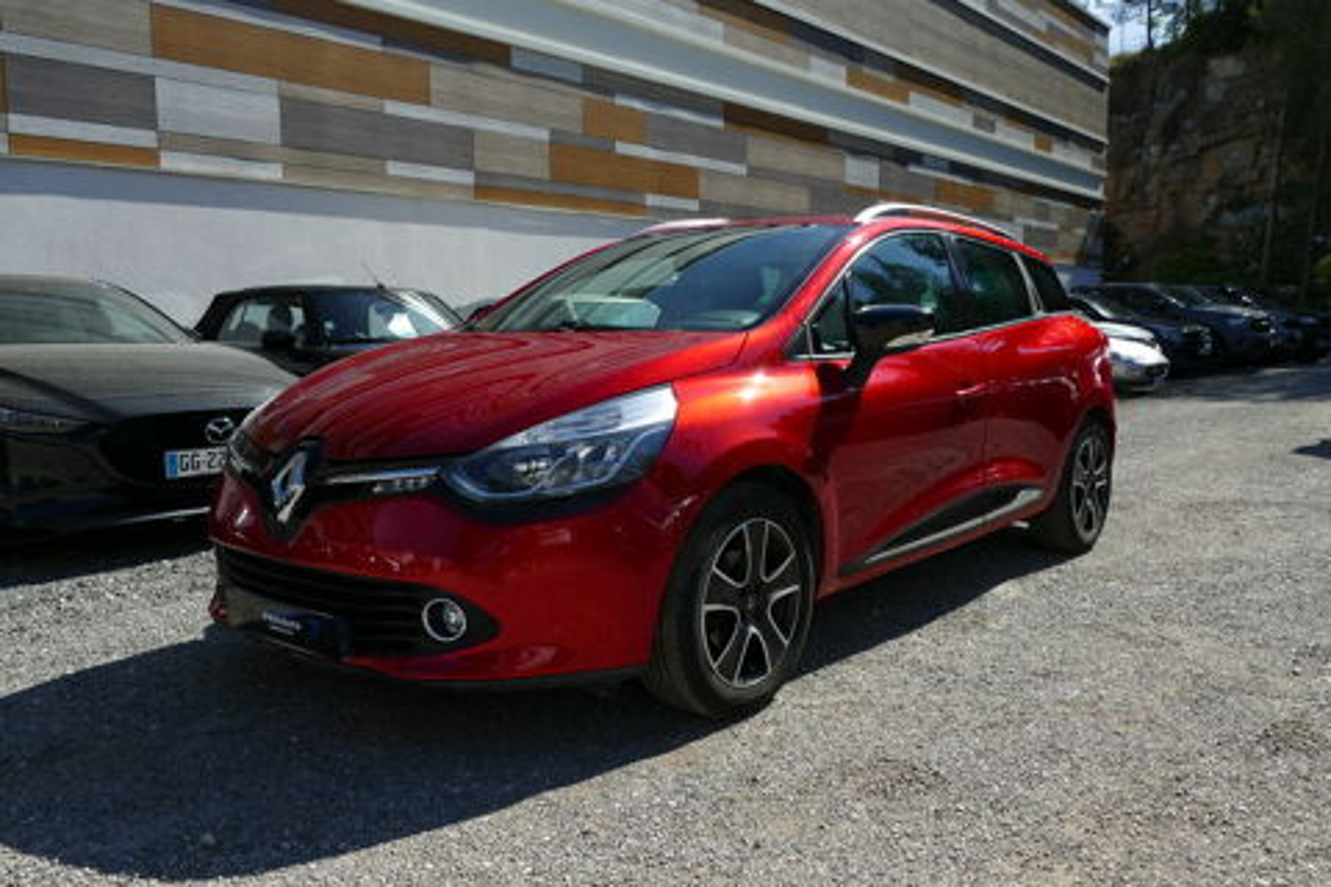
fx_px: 1072
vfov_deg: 45.0
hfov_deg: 63.7
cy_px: 444
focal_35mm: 29
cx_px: 666
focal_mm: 10.6
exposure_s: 1/2000
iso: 125
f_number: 3.2
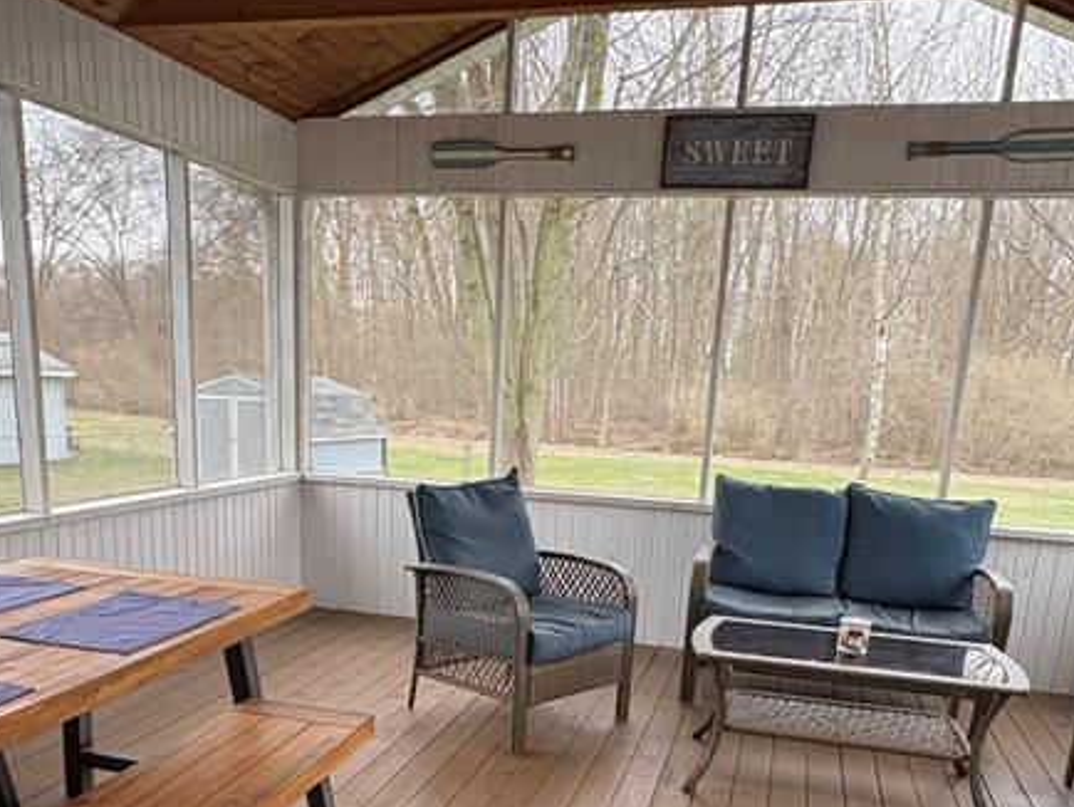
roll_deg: -2.0
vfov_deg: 41.0
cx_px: 495
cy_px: 656
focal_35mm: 33
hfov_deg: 55.3
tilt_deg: -15.2
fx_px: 1024
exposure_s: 1/84
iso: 200
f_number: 2.2
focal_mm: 2.22
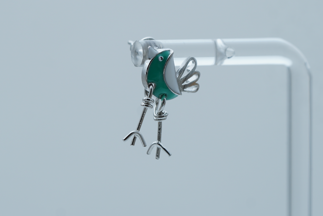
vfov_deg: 6.6
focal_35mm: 207
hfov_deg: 9.9
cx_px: 162
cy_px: 68
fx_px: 1857
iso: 160
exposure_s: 1/60
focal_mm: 90
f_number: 6.3
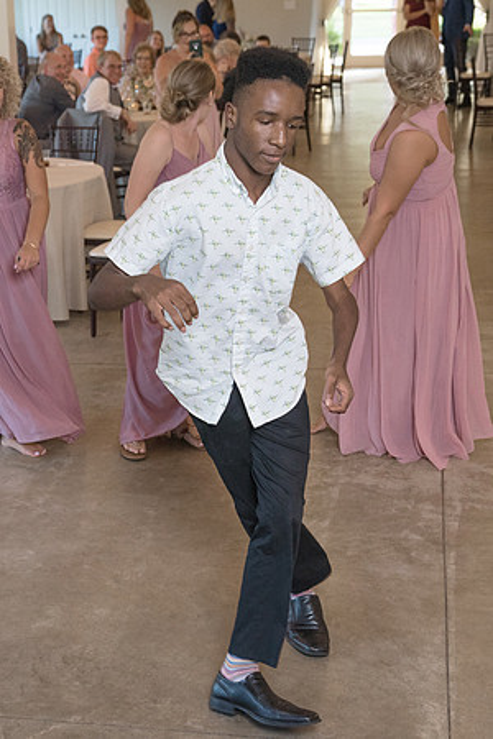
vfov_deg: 30.7
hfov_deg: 20.7
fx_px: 1345
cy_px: 400
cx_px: 148
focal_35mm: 65
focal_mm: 40
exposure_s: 1/250
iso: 2000
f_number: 4
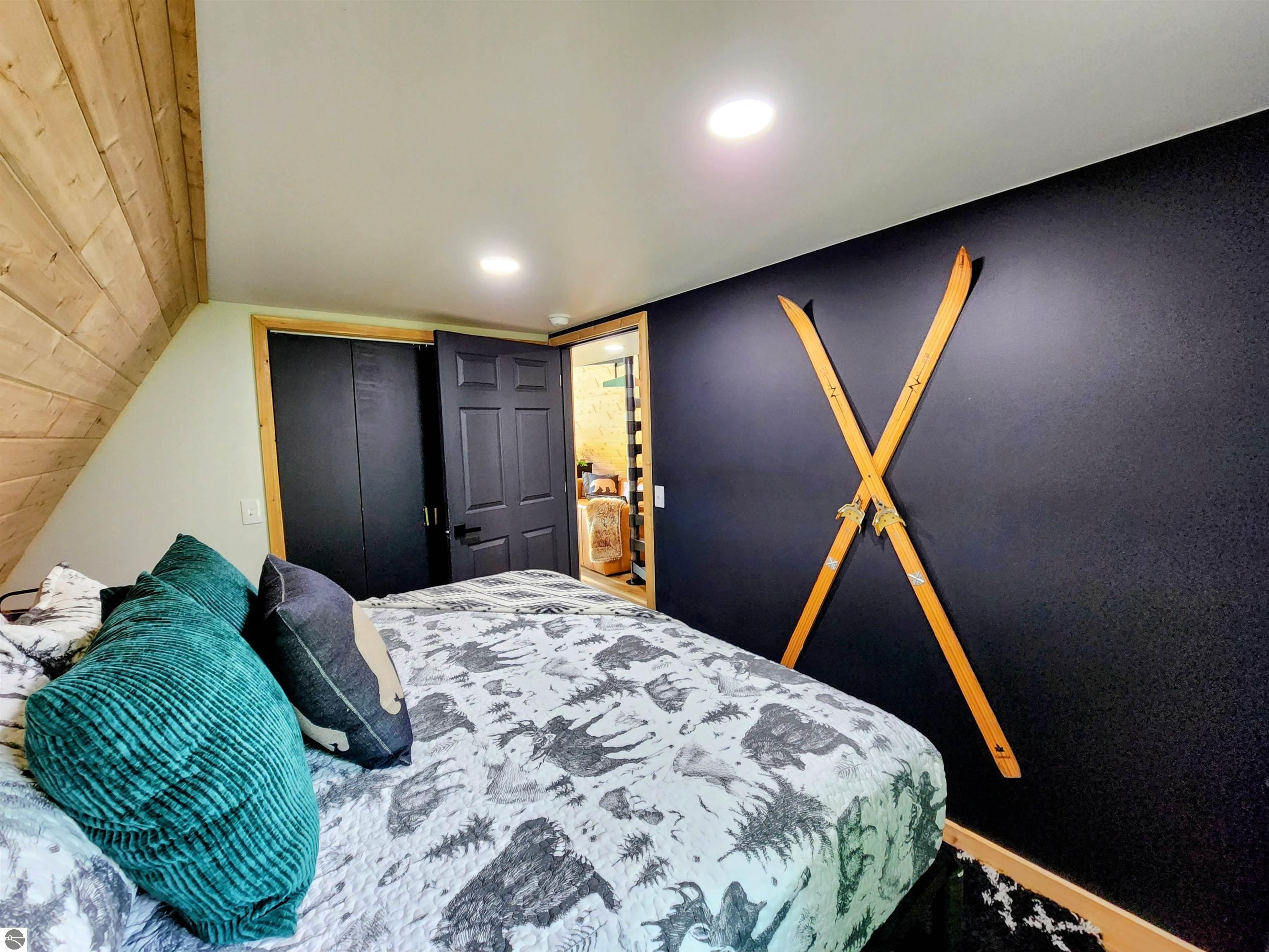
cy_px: 476
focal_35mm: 13
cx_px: 634
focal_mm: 2.2
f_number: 2.2
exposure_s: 1/60
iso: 400
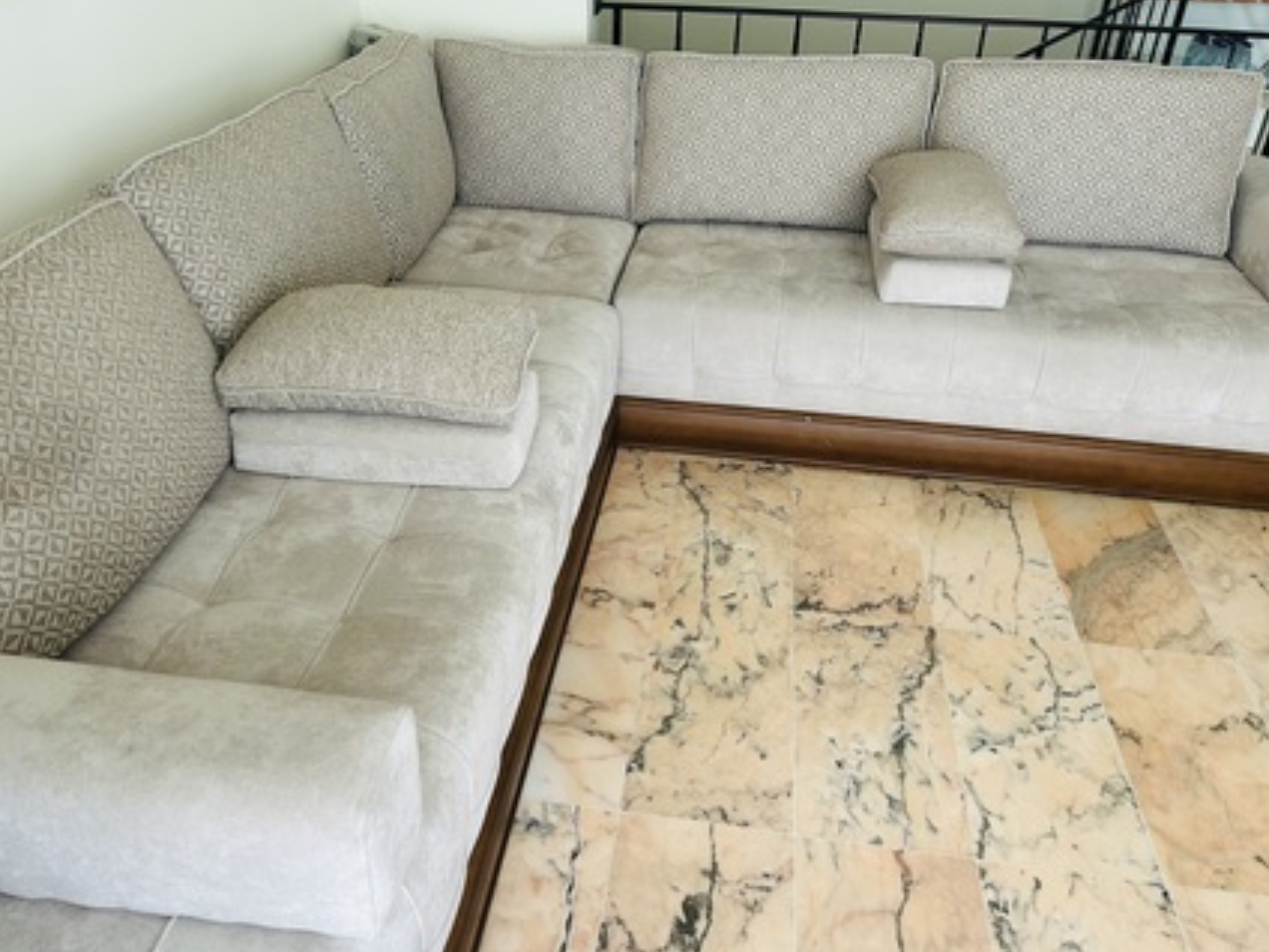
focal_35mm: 28
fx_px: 1026
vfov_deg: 49.7
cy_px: 492
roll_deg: -1.4
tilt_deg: -33.1
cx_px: 612
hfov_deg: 63.4
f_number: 1.5
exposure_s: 1/98
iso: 125
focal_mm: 5.7
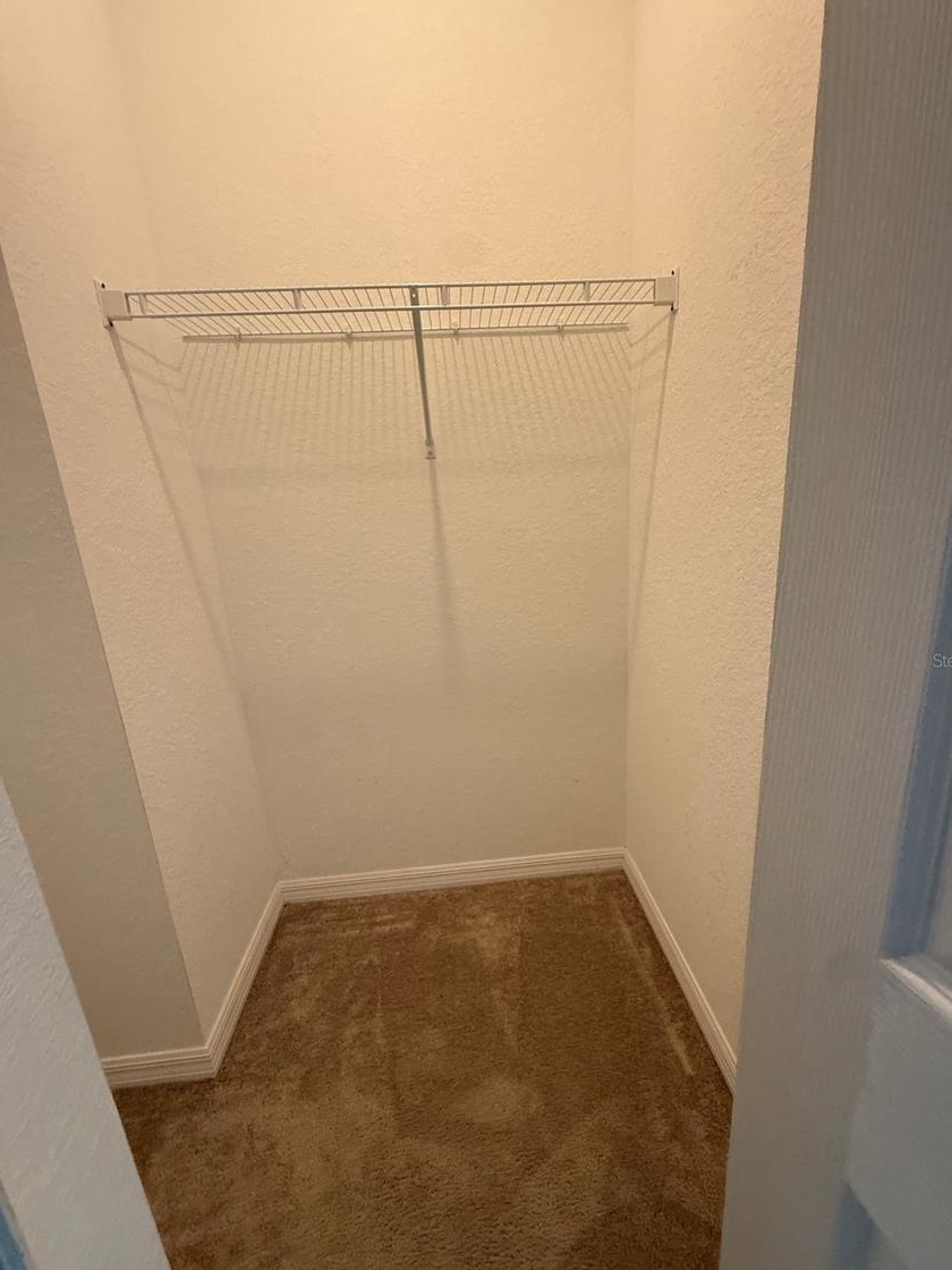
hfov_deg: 81.7
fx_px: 550
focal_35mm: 15
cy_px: 660
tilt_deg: -15.1
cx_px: 503
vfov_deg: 98.1
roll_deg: +2.7
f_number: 2.2
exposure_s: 1/120
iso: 250
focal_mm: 2.22
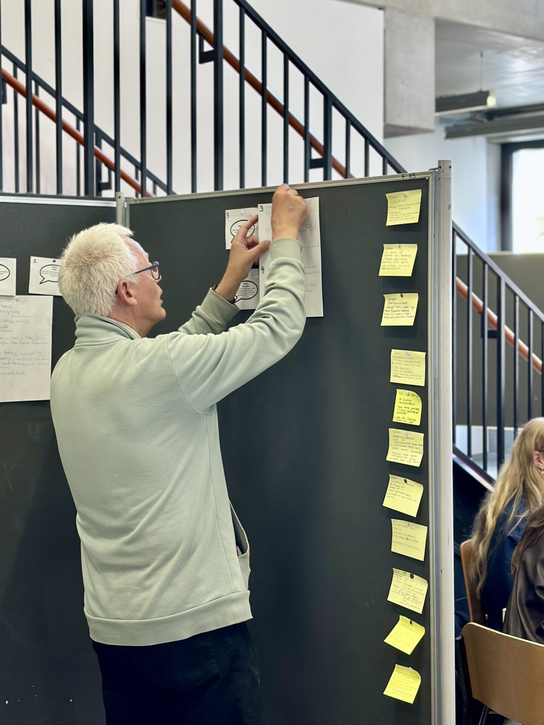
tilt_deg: +0.4
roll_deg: -1.4
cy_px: 362
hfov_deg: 30.3
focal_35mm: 48
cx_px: 272
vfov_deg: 39.7
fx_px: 1006
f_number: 1.78
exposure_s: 1/50
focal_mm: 6.86
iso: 80
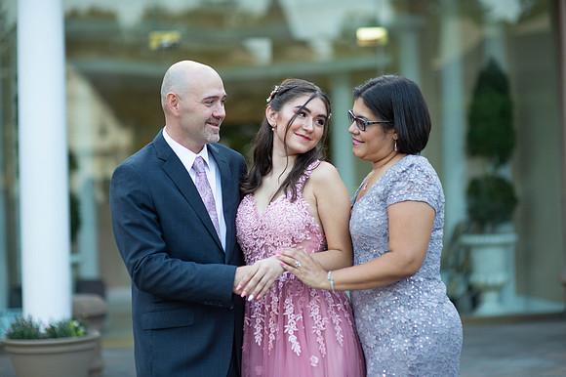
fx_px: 1336
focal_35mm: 85
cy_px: 188
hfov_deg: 23.9
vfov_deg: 16.1
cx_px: 283
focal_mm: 85
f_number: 2
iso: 250
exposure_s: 1/500
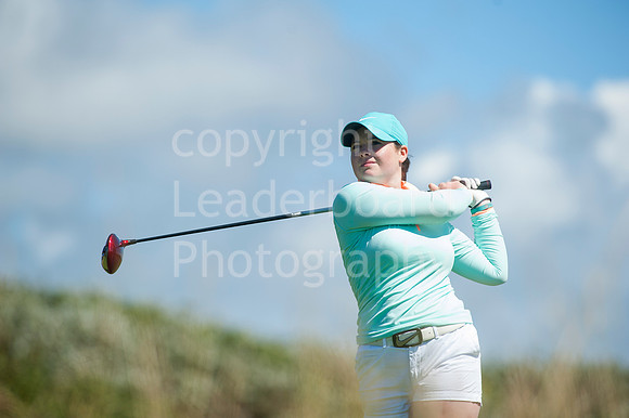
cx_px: 314
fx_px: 5238
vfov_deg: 4.6
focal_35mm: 300
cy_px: 209
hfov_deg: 6.9
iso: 200
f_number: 5.6
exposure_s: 1/2500
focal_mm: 300
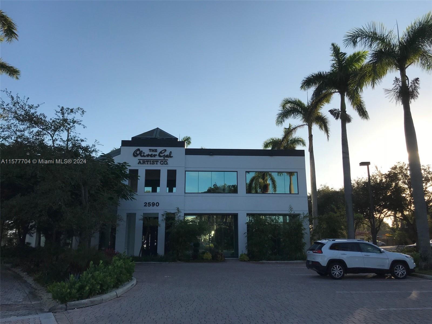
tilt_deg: +14.1
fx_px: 349
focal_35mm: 28
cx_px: 216
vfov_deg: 49.7
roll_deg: -1.1
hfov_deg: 63.4
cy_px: 162
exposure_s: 1/2398
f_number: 1.8
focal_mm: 3.99
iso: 20
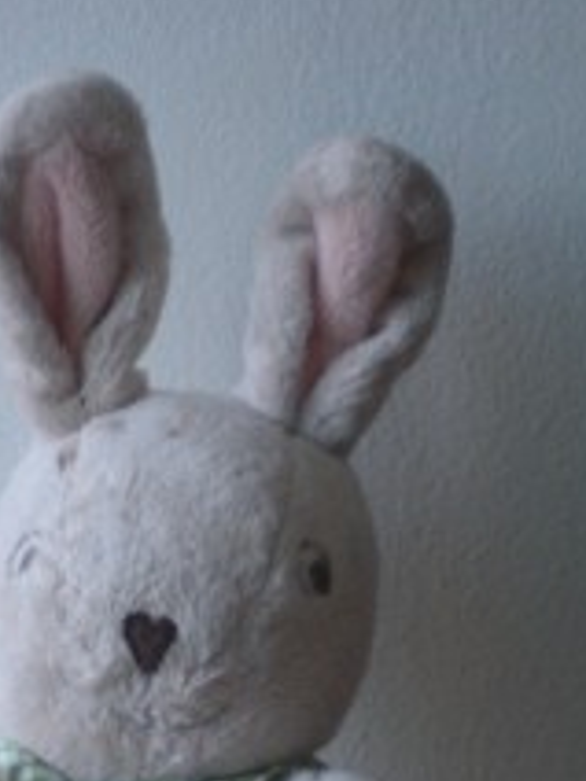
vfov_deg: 20.3
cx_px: 206
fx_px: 2099
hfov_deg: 15.9
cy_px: 810
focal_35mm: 93
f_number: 3.1
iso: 119
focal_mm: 6.3
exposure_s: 1/60.7
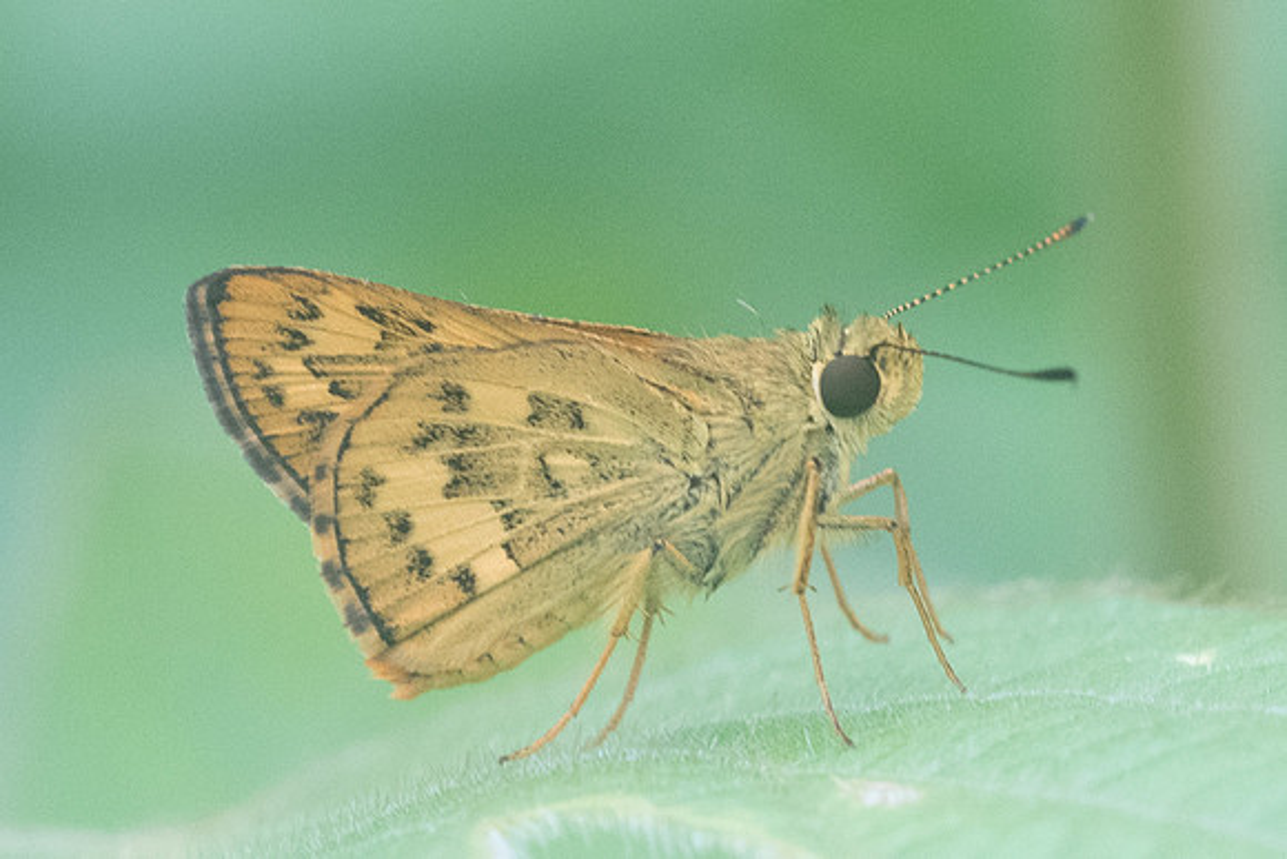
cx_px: 812
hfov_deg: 2.9
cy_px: 448
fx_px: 25428
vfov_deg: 1.9
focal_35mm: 711
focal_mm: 150
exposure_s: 1/320
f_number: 6.3
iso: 800
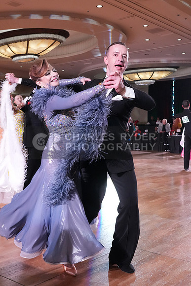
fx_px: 334
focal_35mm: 42
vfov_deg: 46.4
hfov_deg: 31.9
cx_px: 96
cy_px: 143
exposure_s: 1/320
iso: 5000
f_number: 5.6
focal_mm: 28
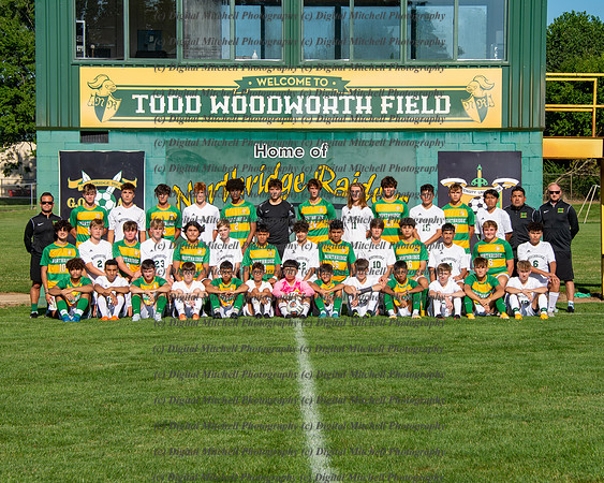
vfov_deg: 14.2
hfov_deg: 17.7
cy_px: 199
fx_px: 1941
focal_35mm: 109
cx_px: 325
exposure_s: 1/160
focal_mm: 82
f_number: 10
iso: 160
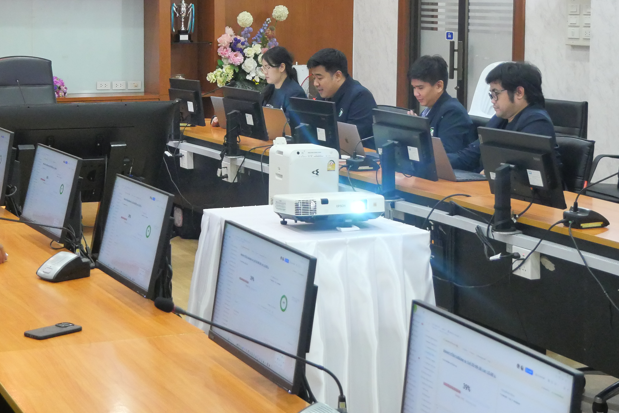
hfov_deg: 28.5
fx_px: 1204
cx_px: 176
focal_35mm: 70
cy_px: 70
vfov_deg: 19.3
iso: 3200
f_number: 4.1
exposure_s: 1/60
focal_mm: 20
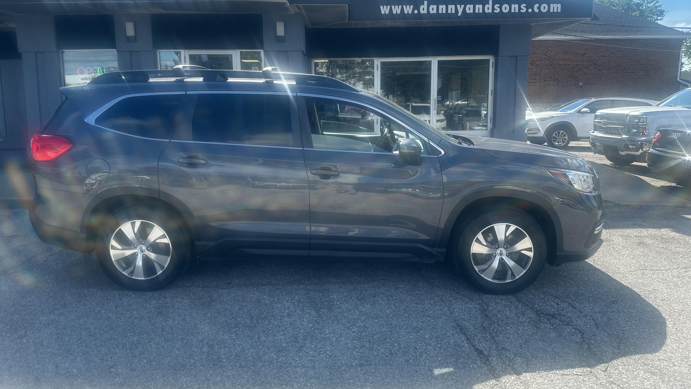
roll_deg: -0.4
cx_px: 340
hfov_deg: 69.9
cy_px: 166
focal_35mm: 27
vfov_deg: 42.8
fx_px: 495
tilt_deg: -6.6
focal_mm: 6.86
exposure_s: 1/1541
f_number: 1.78
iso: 80
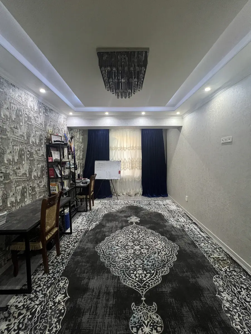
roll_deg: +0.6
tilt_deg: -3.7
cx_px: 126
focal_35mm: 13
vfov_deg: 106.2
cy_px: 167
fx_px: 126
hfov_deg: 89.9
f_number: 1.8
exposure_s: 1/50
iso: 320
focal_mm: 1.57
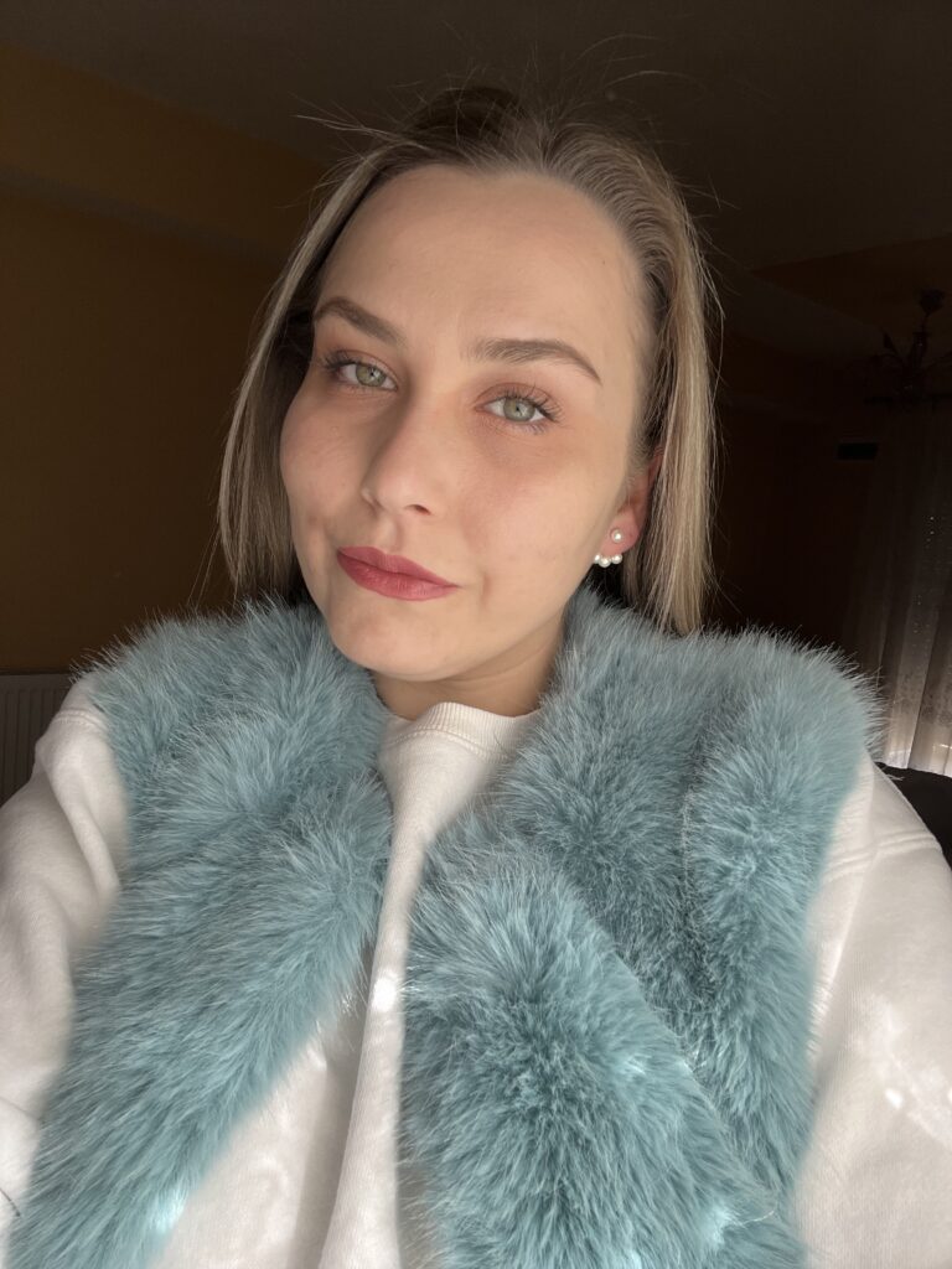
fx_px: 843
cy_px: 634
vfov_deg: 73.9
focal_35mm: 23
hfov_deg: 58.9
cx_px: 476
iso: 40
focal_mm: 2.71
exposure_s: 1/121
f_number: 2.2
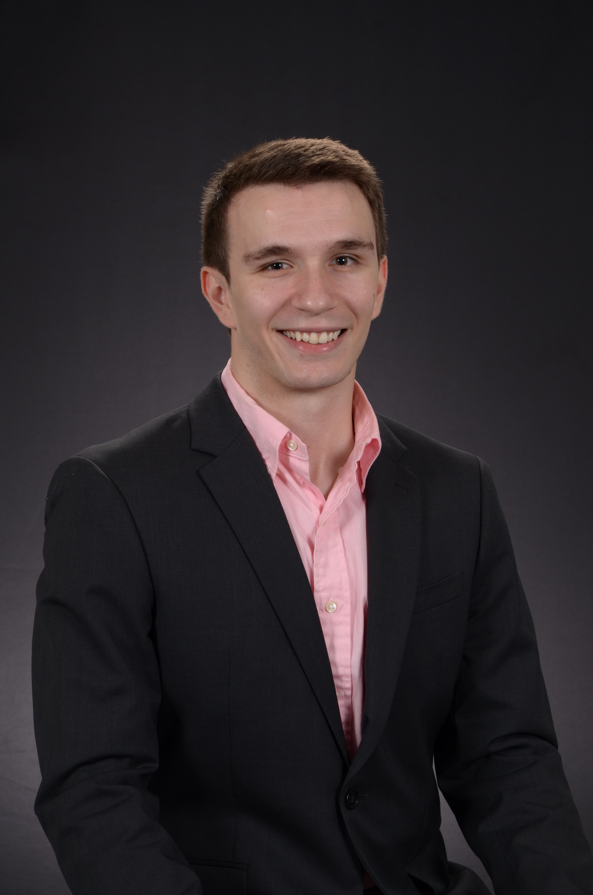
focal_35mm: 105
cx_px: 296
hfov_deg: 13.0
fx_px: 2606
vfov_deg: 19.5
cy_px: 448
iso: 200
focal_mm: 70
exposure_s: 1/125
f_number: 10
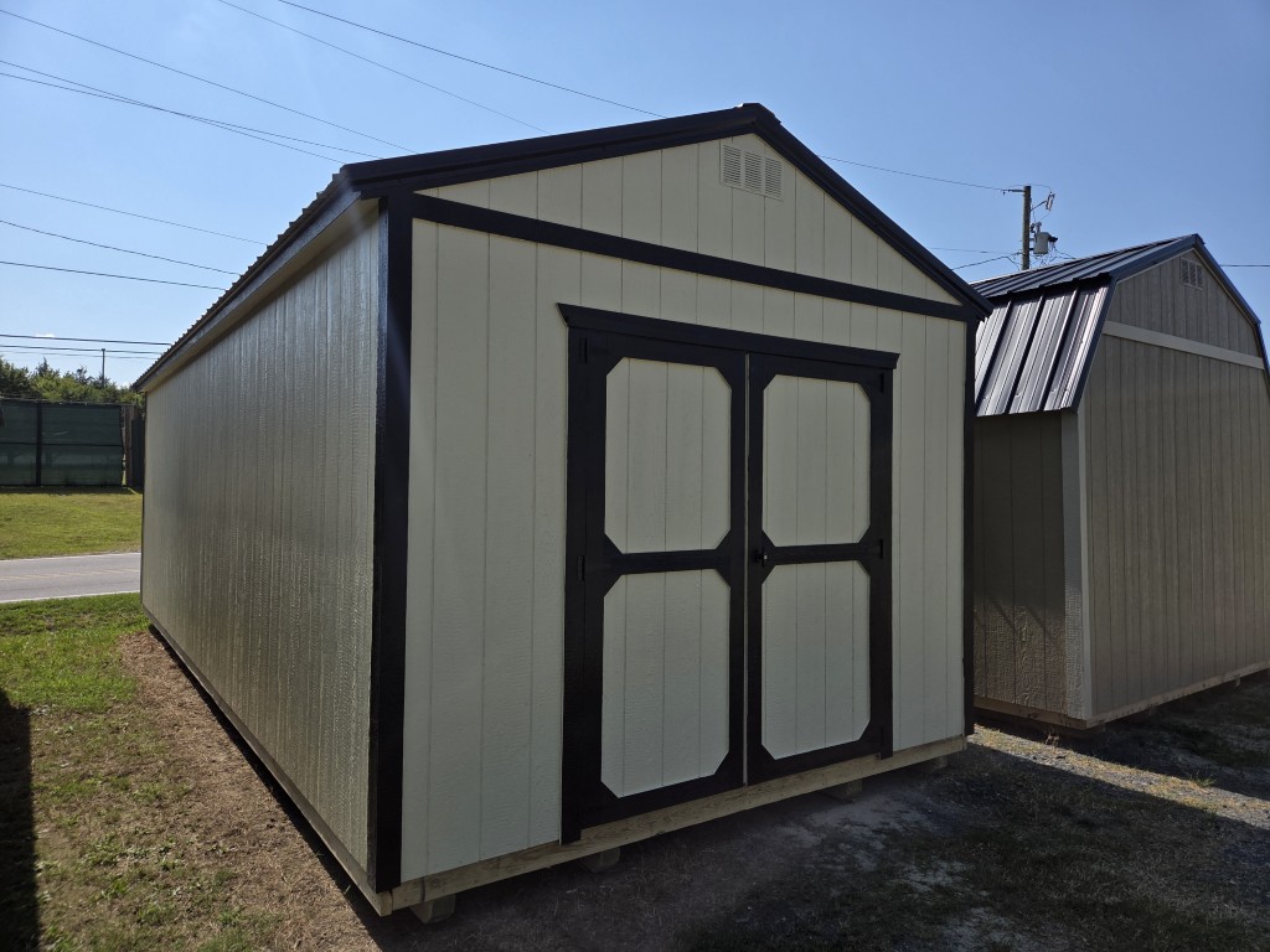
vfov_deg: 58.9
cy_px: 476
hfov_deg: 73.9
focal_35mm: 23
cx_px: 635
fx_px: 844
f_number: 1.8
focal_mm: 5.4
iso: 80
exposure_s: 1/5129
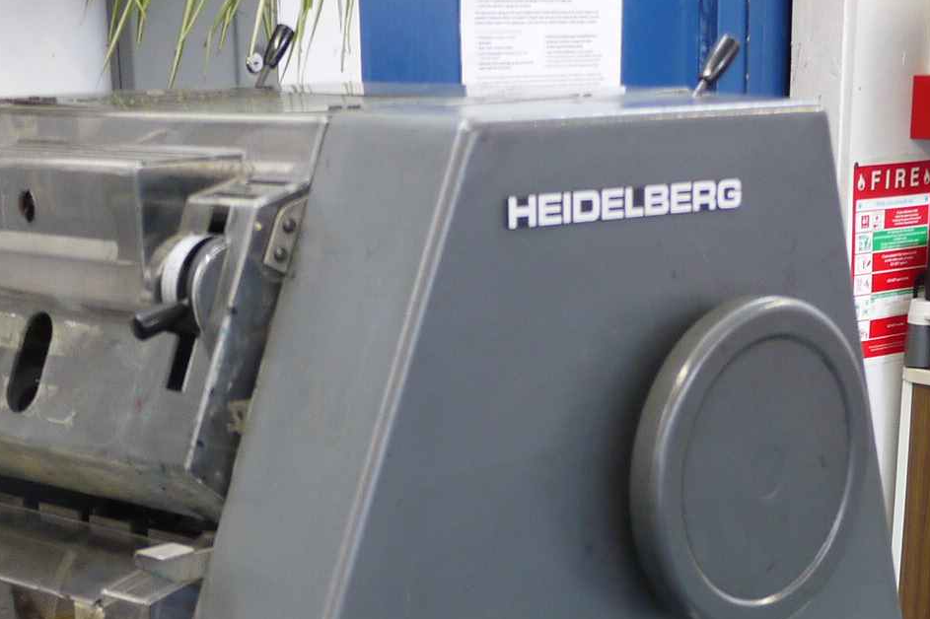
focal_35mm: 87
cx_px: 498
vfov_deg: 14.4
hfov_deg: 23.4
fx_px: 2247
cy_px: 1003
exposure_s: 1/60
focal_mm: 14
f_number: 2.5
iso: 400
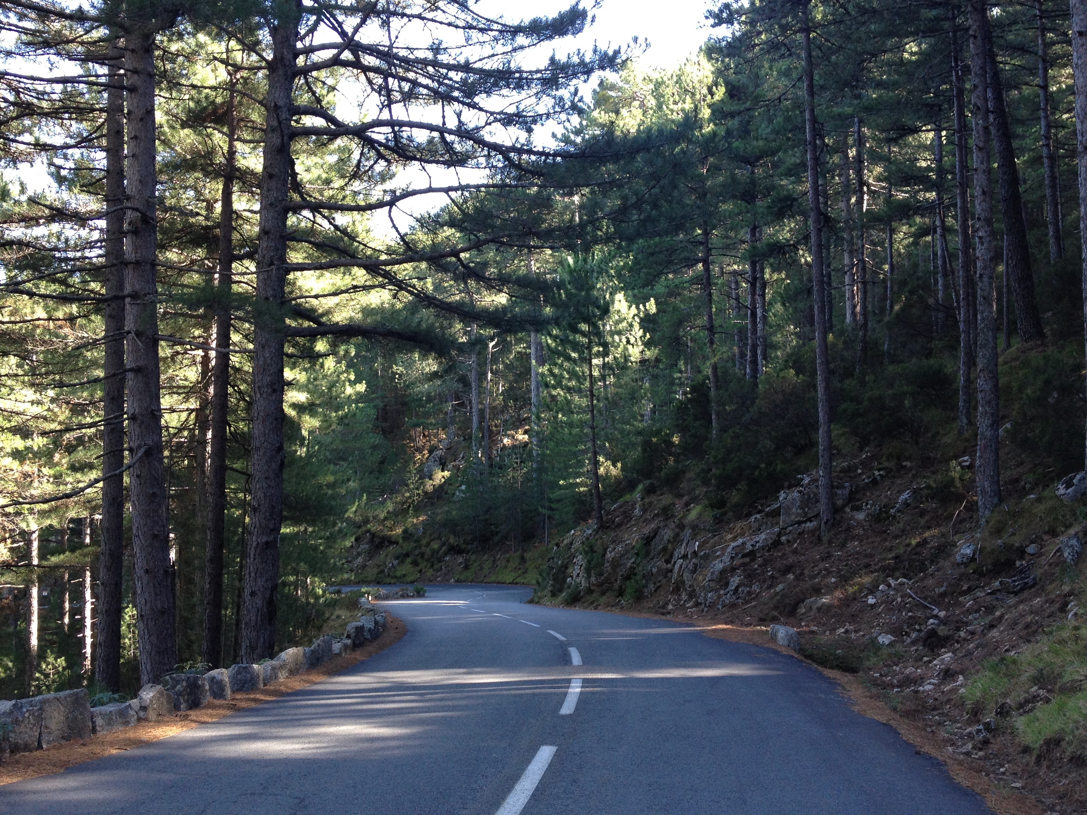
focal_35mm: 40
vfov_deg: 35.9
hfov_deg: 46.8
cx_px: 532
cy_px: 379
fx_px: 1256
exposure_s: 1/120
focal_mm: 4.28
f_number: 2.4
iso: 80
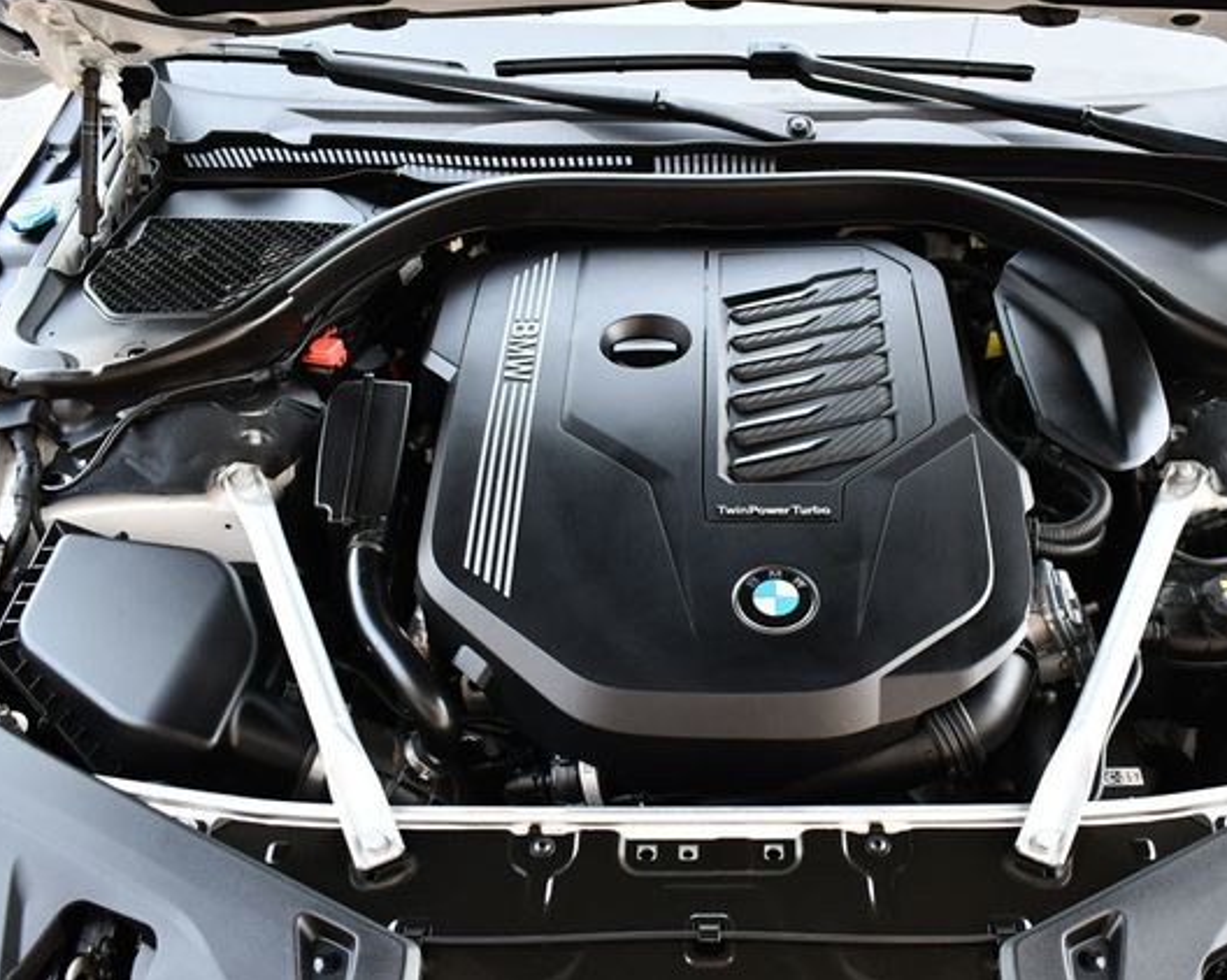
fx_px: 1488
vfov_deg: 36.5
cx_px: 727
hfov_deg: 44.6
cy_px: 488
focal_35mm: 41
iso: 800
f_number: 3.5
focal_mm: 18
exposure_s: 1/200
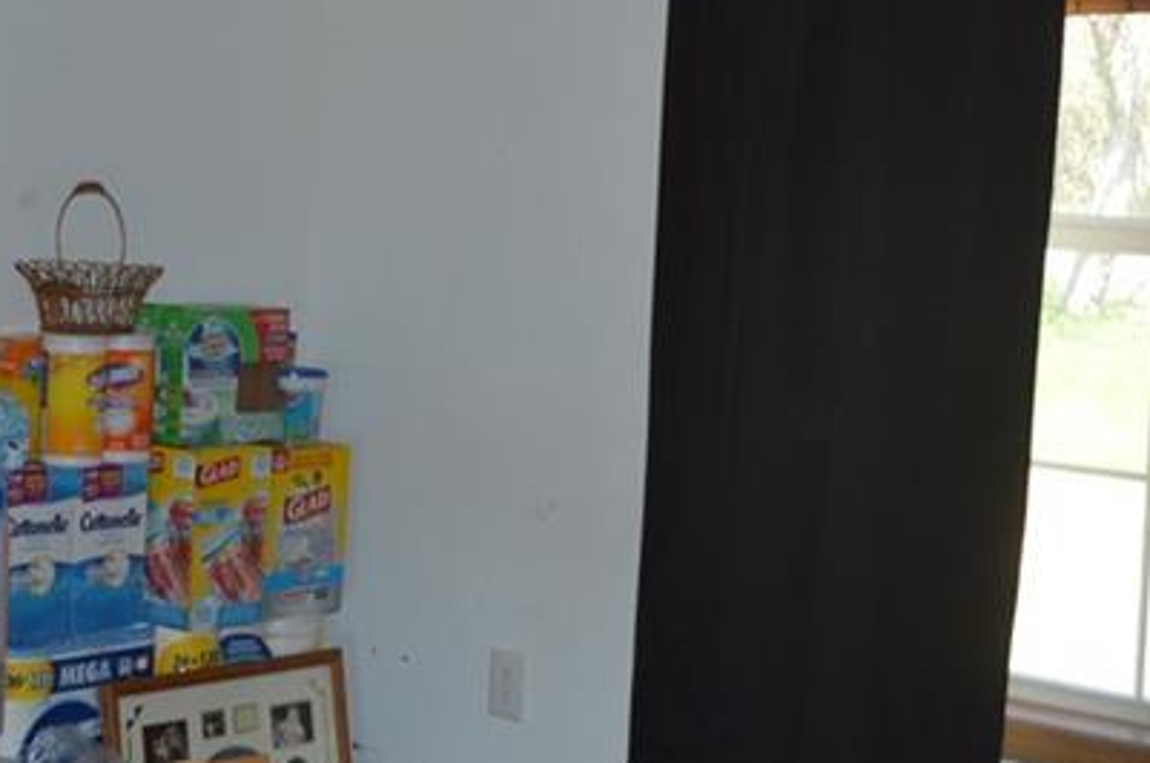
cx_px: 54
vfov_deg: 19.5
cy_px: 152
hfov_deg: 27.9
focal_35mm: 69
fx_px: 2201
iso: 400
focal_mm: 18
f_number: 4
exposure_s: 1/100
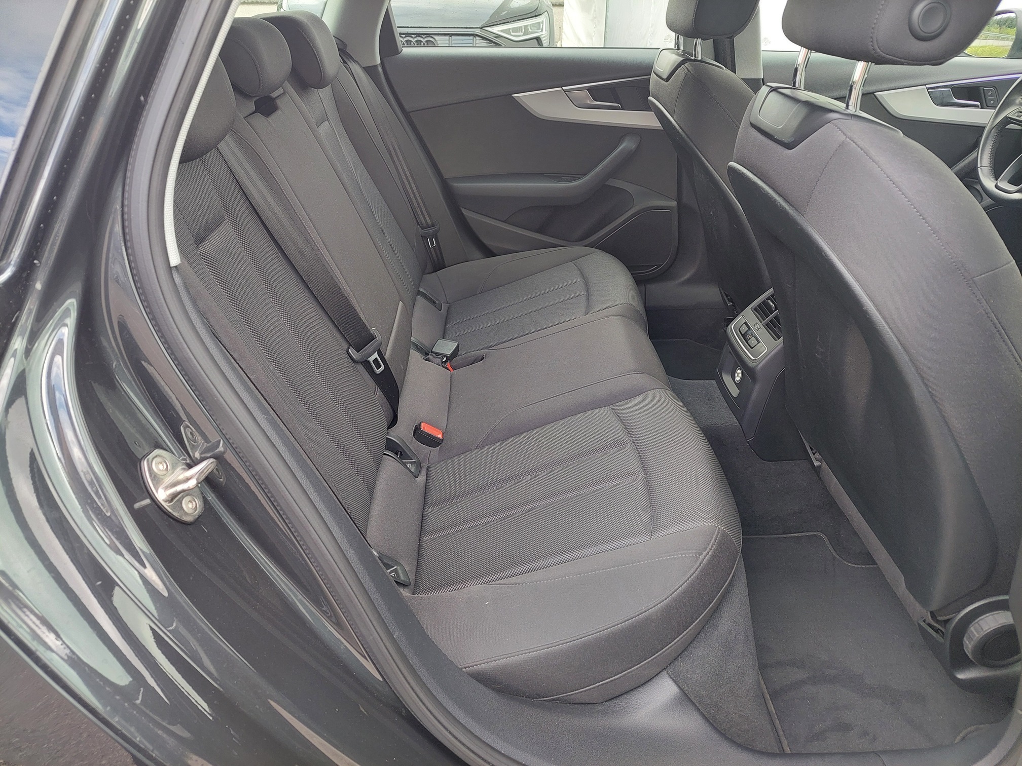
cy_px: 383
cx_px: 511
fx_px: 709
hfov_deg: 71.6
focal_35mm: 24
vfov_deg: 56.8
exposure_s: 1/50
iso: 80
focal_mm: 5.23
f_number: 1.8
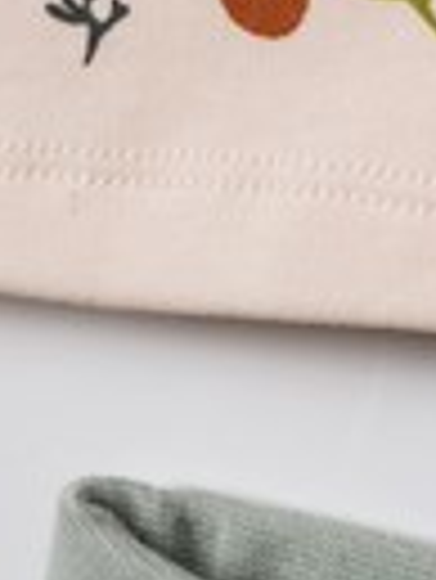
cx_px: 99
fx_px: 3739
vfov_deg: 8.4
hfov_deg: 6.7
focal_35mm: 223
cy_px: -555
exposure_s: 1/125
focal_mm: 50
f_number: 9
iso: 250
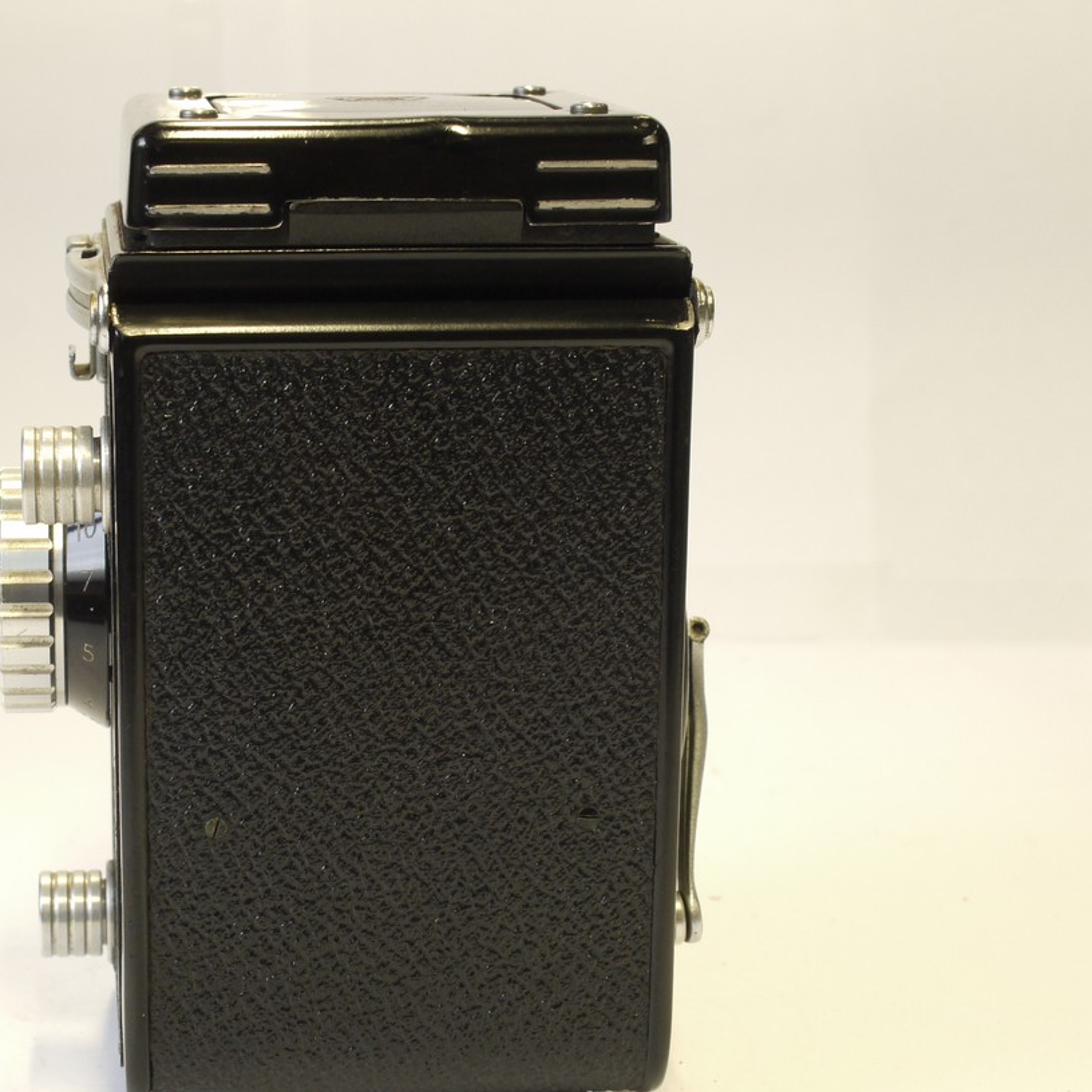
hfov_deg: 22.1
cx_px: 357
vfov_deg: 22.2
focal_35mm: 78
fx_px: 2784
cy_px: 598
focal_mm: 30
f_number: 9
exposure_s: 1/13
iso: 400
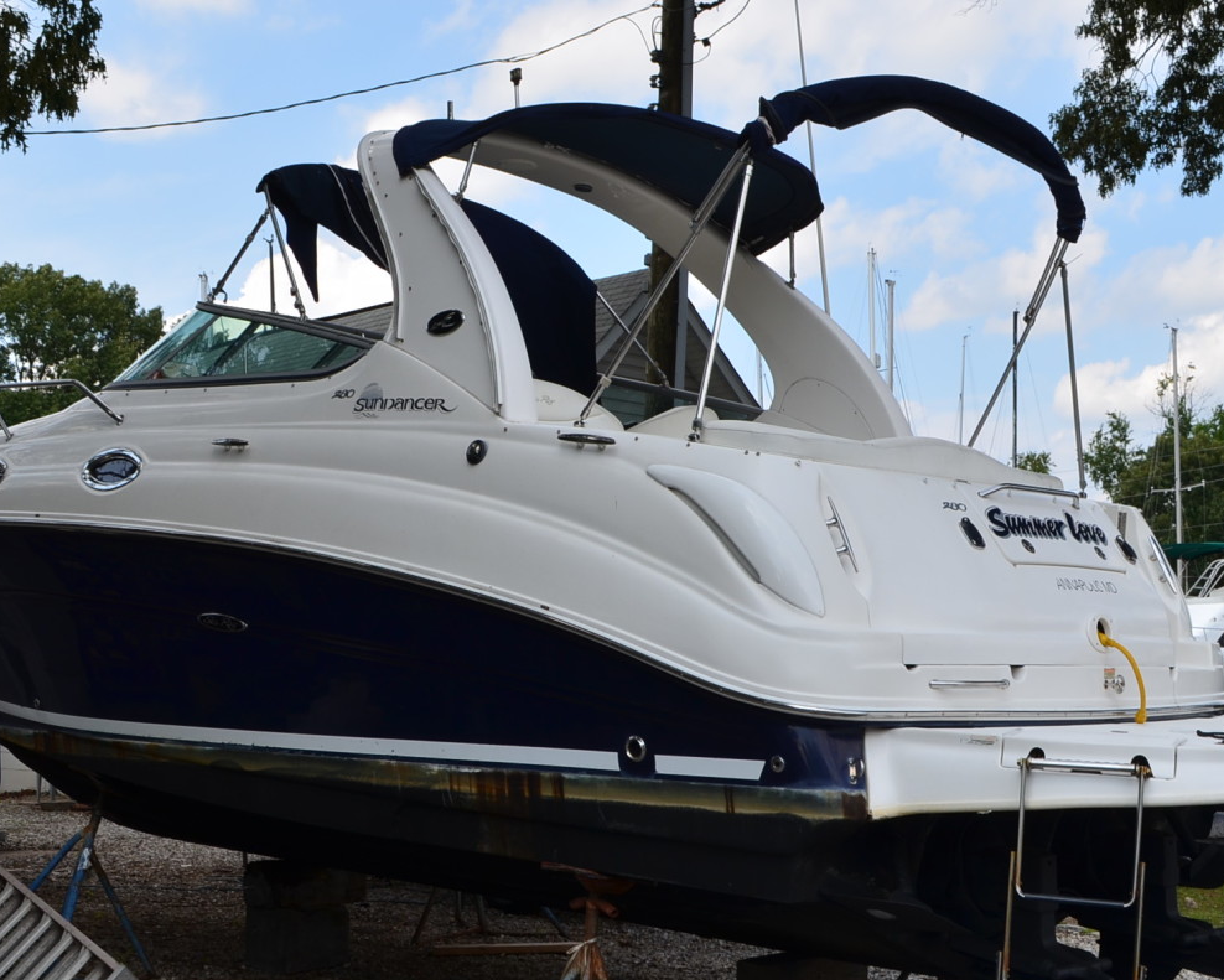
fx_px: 1848
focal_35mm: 51
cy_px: 590
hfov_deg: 36.6
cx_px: 548
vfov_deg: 29.6
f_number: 11
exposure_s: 1/125
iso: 125
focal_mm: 22
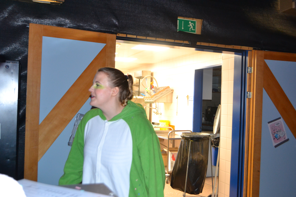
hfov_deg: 49.6
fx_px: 321
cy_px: 98
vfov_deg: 34.2
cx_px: 148
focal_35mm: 39
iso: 1800
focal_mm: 26
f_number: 4.2
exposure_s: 1/60
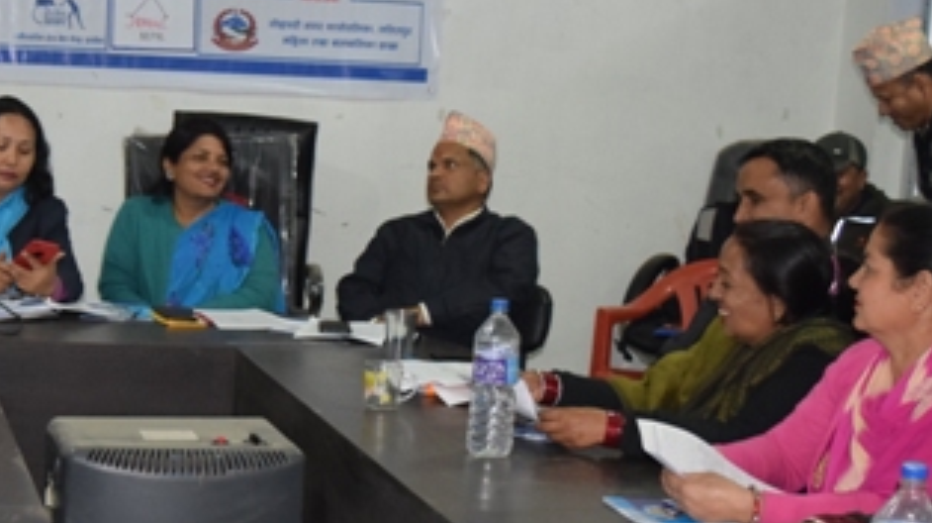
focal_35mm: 77
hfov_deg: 27.3
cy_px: 311
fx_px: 1901
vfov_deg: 15.6
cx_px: 291
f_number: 4
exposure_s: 1/60
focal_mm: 24
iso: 1800
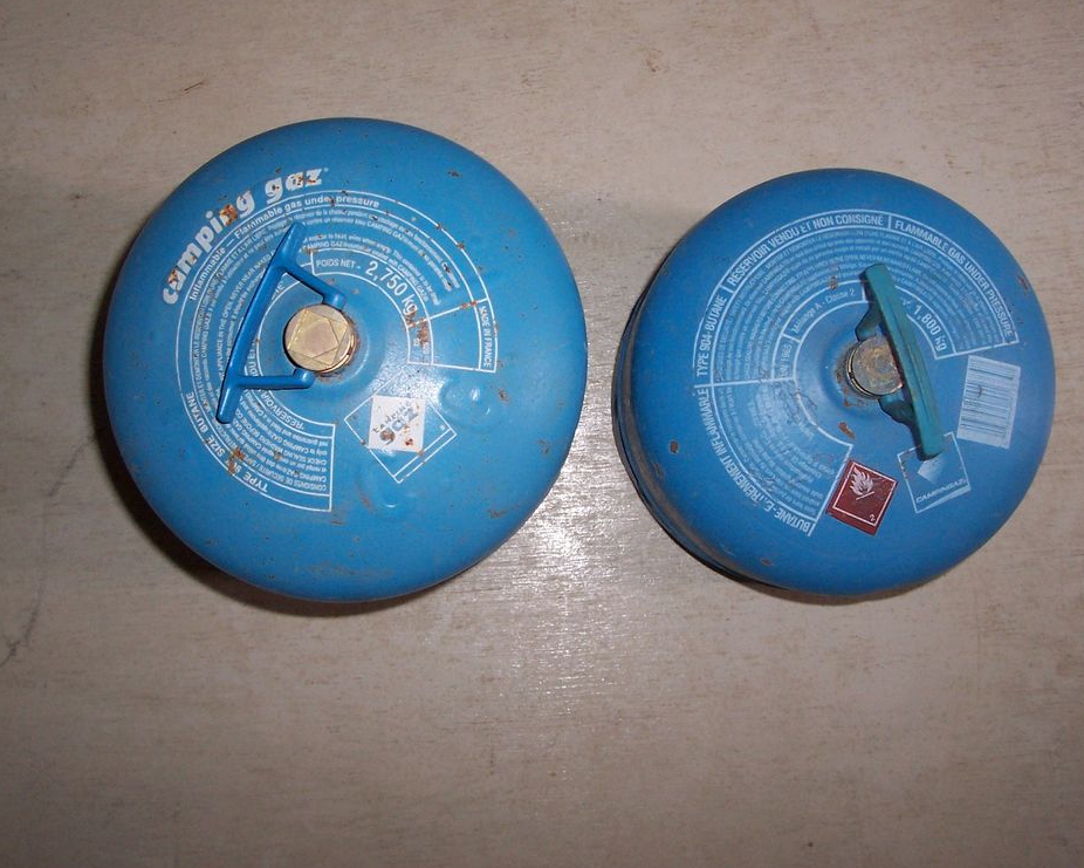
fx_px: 1251
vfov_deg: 38.2
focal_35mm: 39
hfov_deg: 46.8
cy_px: 433
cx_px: 542
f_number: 2.8
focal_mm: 5.6
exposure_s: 1/60
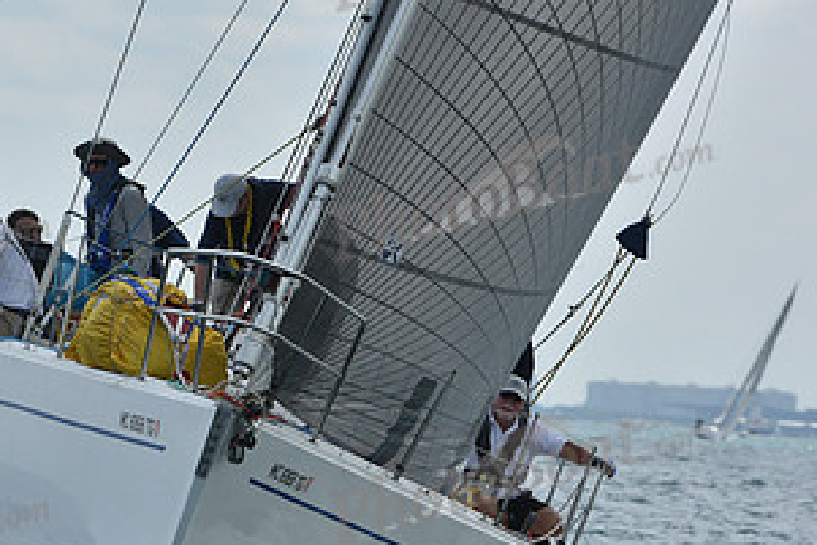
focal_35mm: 385
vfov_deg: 3.6
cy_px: 370
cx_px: 193
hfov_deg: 5.3
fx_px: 8741
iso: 250
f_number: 8
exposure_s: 1/1250
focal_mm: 200
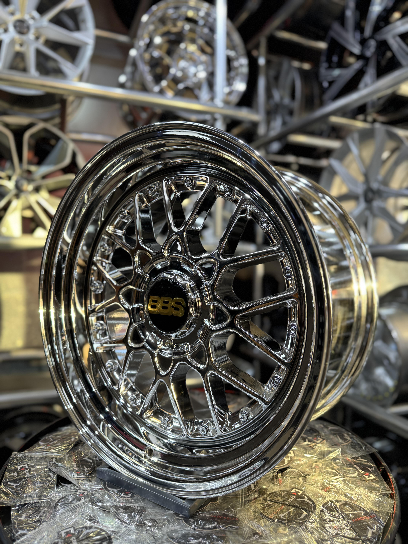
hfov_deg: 56.8
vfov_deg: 71.6
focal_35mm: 24
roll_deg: -1.3
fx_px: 377
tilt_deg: -2.5
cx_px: 204
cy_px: 272
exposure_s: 1/121
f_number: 1.78
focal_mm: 6.76
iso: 100
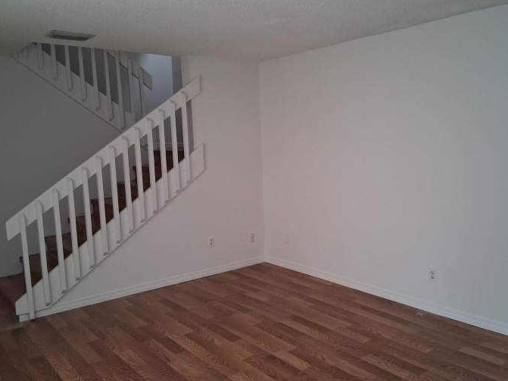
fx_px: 455
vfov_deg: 45.4
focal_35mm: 31
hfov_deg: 58.3
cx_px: 276
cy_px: 208
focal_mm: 3.98
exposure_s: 1/100
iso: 320
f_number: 1.8
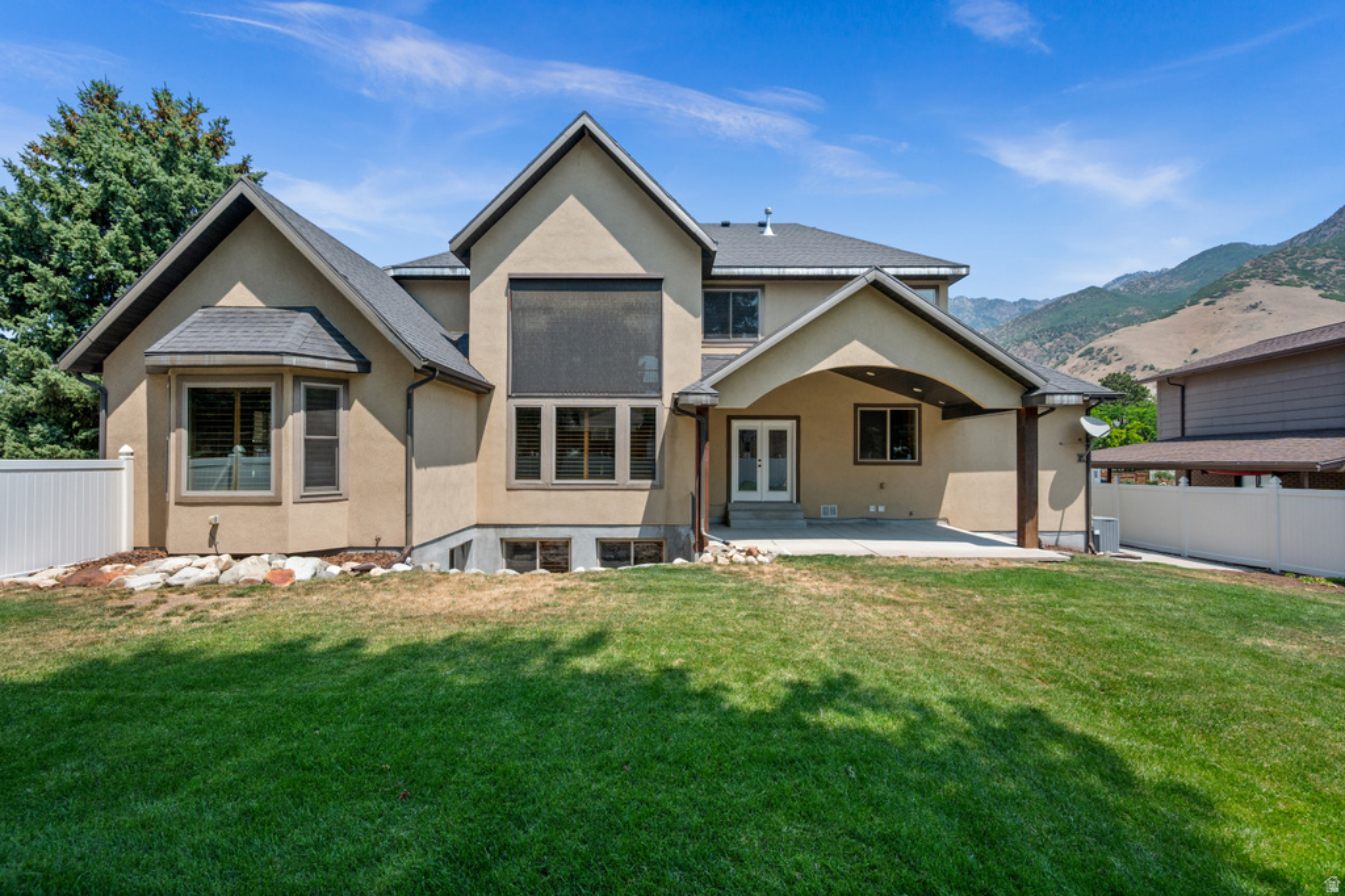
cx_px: 672
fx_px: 523
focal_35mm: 14
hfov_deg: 104.3
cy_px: 448
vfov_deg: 81.2
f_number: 7.1
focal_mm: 14
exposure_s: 1/1250
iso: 500
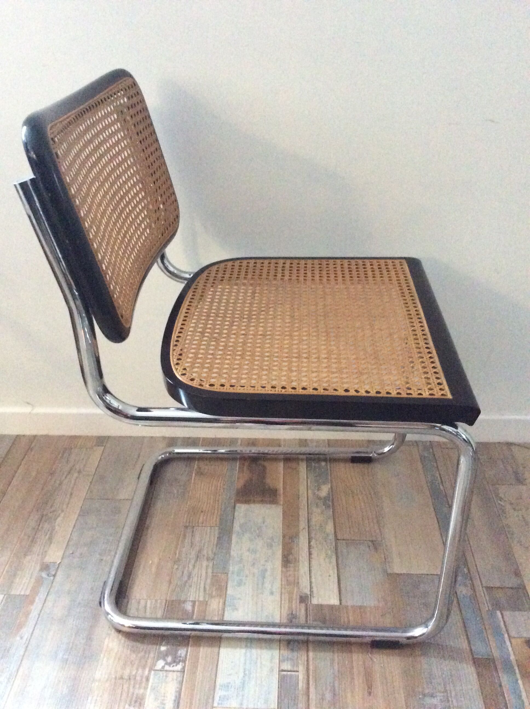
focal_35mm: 32
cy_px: 354
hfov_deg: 44.1
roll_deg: +1.4
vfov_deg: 56.9
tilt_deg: -31.1
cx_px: 265
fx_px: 655
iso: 500
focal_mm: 3.3
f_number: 2.4
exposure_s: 1/17
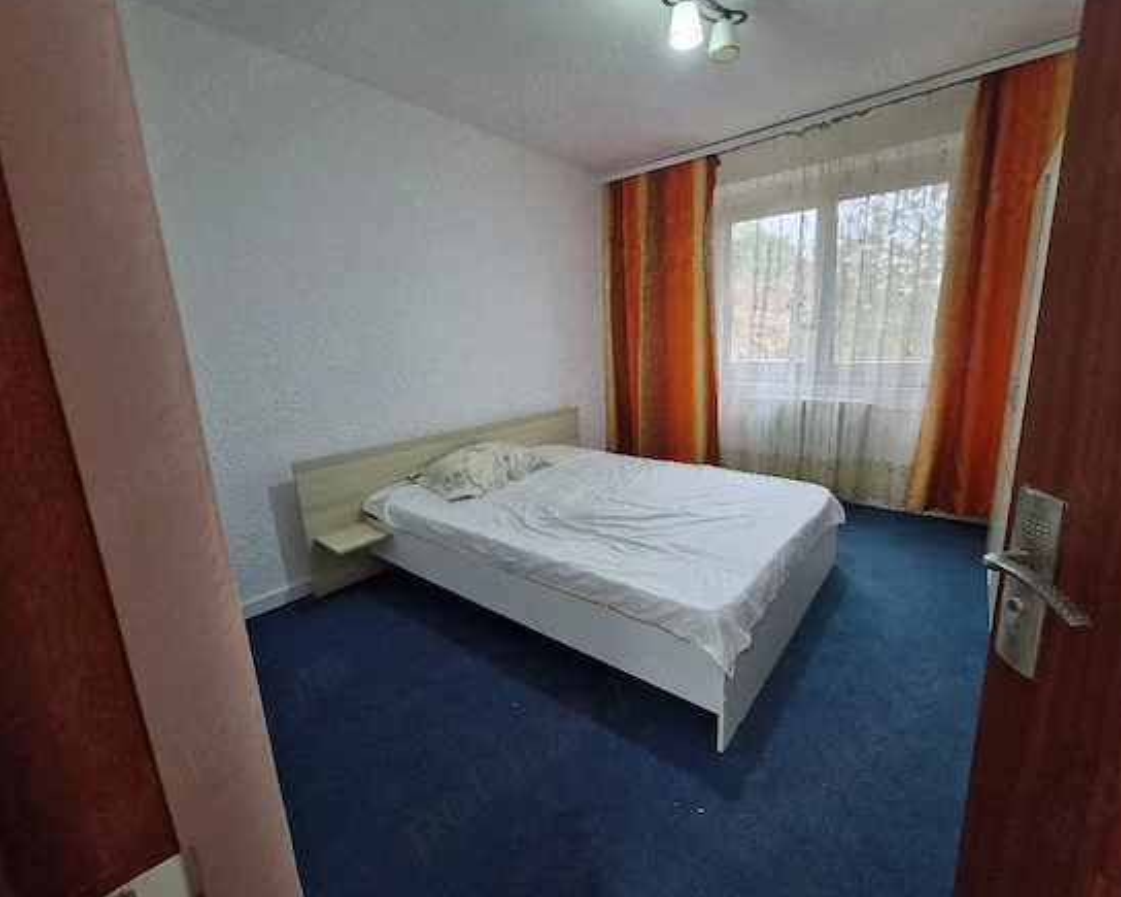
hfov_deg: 100.4
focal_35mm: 14
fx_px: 464
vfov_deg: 88.0
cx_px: 616
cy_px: 439
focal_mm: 1.74
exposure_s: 1/33
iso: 400
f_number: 2.2
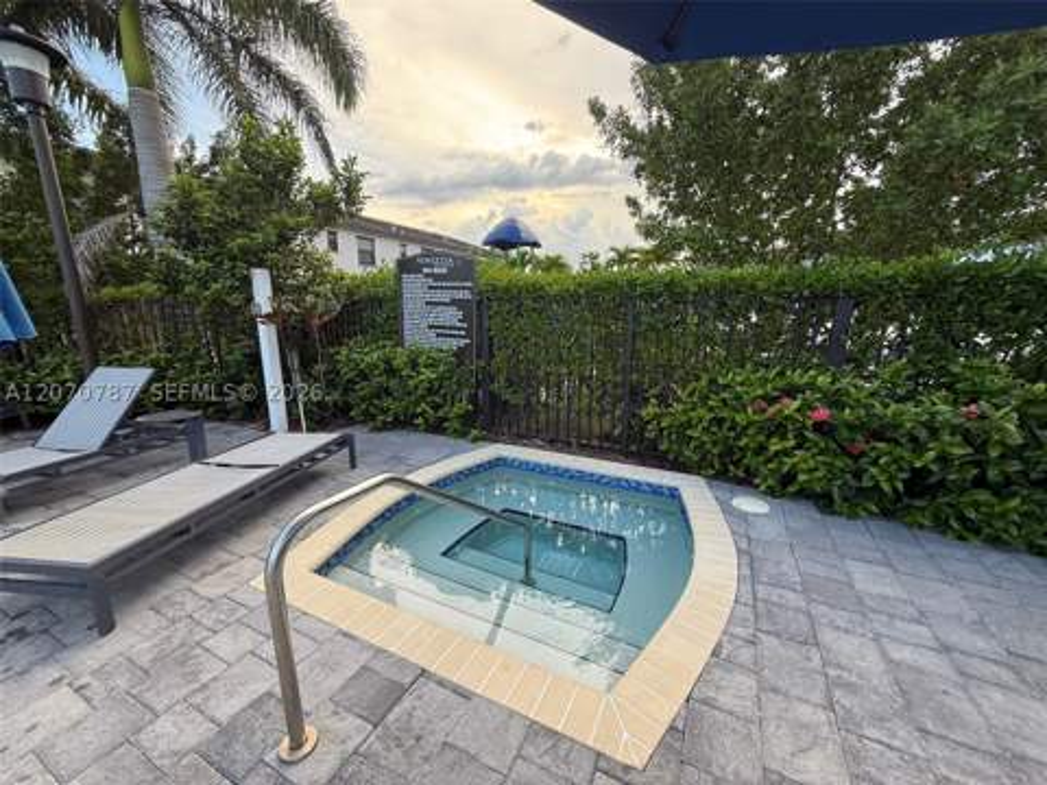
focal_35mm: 14
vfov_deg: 85.7
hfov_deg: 102.1
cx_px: 524
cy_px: 392
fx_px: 423
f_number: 2.2
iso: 64
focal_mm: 2.22
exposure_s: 1/121
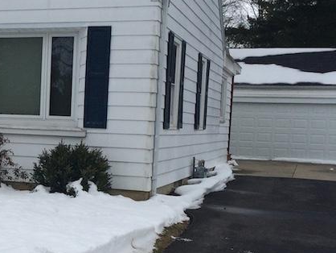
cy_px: 172
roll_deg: -0.7
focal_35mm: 71
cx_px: 21
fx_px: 690
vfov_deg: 20.7
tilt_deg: -3.3
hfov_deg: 26.3
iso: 32
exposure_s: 1/2415
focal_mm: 4.15
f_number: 2.2
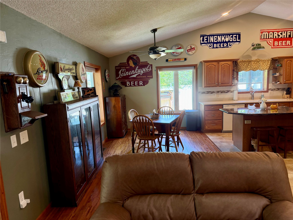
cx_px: 146
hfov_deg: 71.6
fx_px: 203
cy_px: 110
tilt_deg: -8.3
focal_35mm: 24
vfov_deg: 56.8
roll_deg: +3.0
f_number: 1.78
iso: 200
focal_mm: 6.76
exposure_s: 1/65
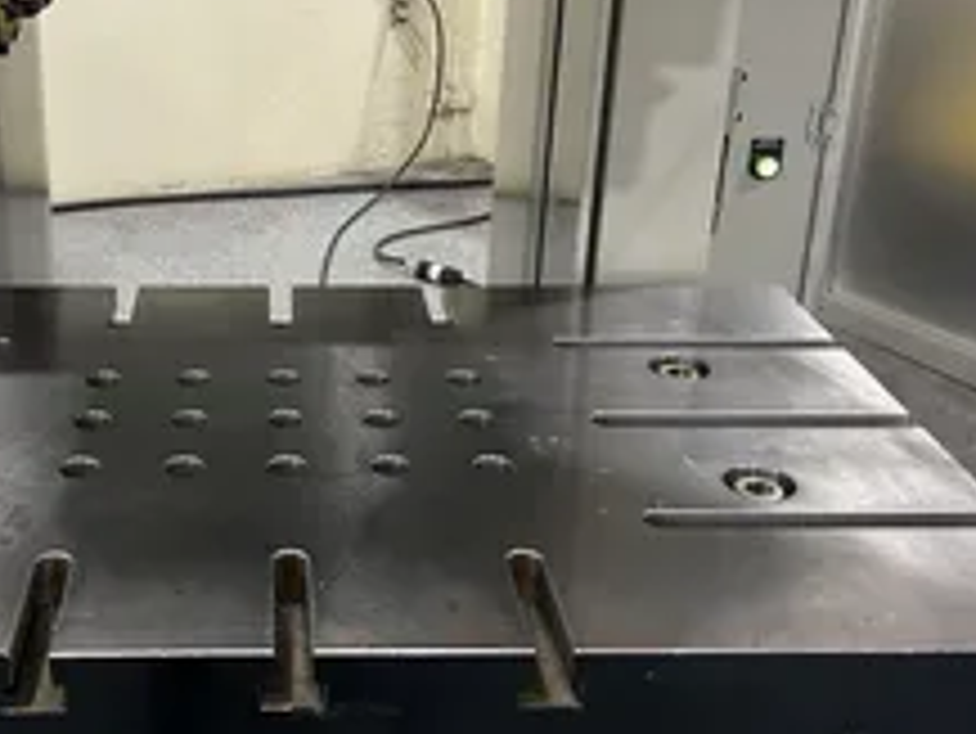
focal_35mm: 48
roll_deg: +0.2
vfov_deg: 30.2
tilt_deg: -21.5
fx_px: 1354
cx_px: 301
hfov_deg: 39.0
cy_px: 297
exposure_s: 1/60
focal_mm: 5.7
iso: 320
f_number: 1.5
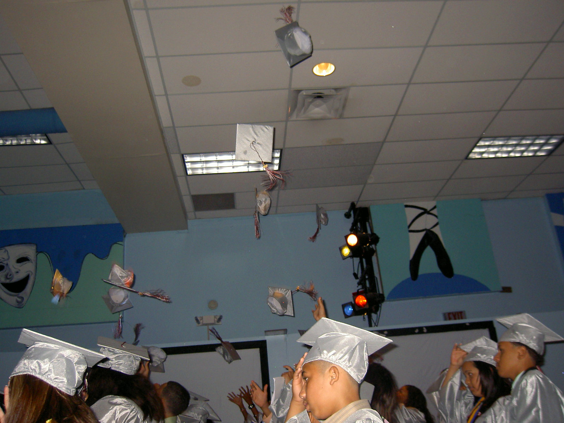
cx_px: 282
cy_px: 212
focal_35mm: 34
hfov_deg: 54.0
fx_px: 554
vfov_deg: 41.8
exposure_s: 1/60
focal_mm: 5.6
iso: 200
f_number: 2.8
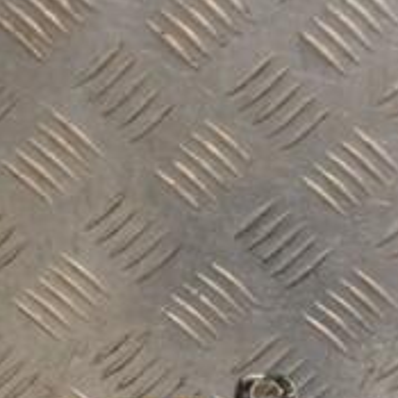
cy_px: 414
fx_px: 2836
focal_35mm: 218
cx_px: 571
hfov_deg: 7.9
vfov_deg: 8.0
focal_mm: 50
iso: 800
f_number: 5.6
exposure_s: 1/200
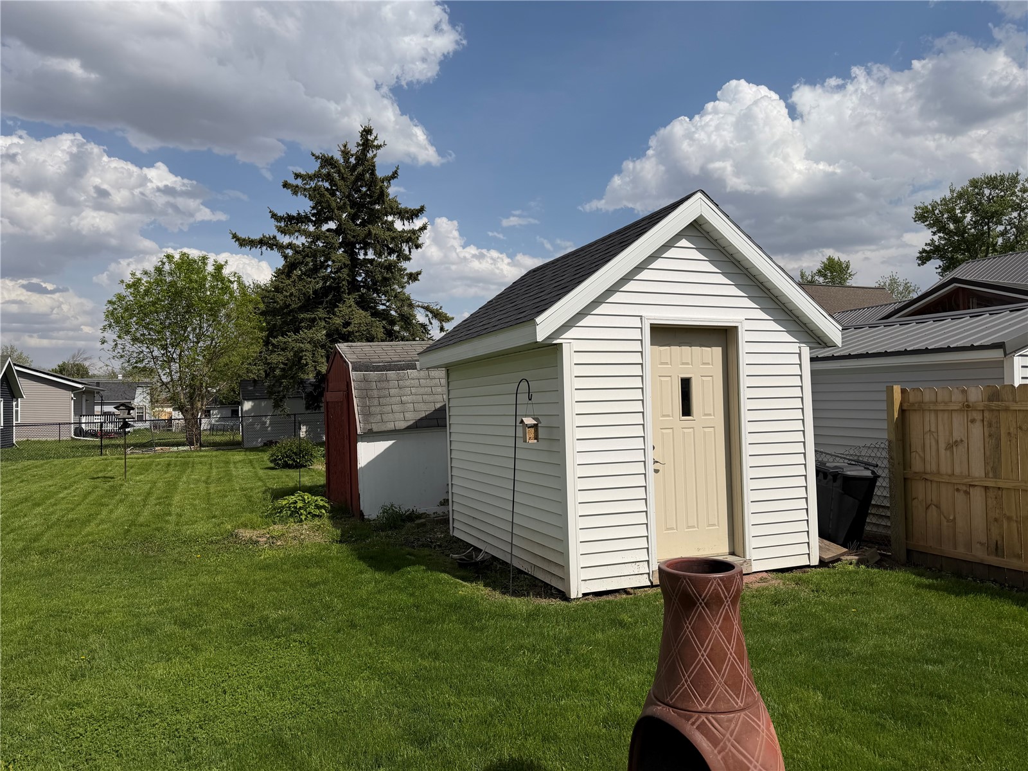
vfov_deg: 56.8
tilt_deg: +0.6
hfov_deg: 71.6
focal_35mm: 24
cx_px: 514
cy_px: 386
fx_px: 713
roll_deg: +0.9
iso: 80
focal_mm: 6.76
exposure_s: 1/11905
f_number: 1.78
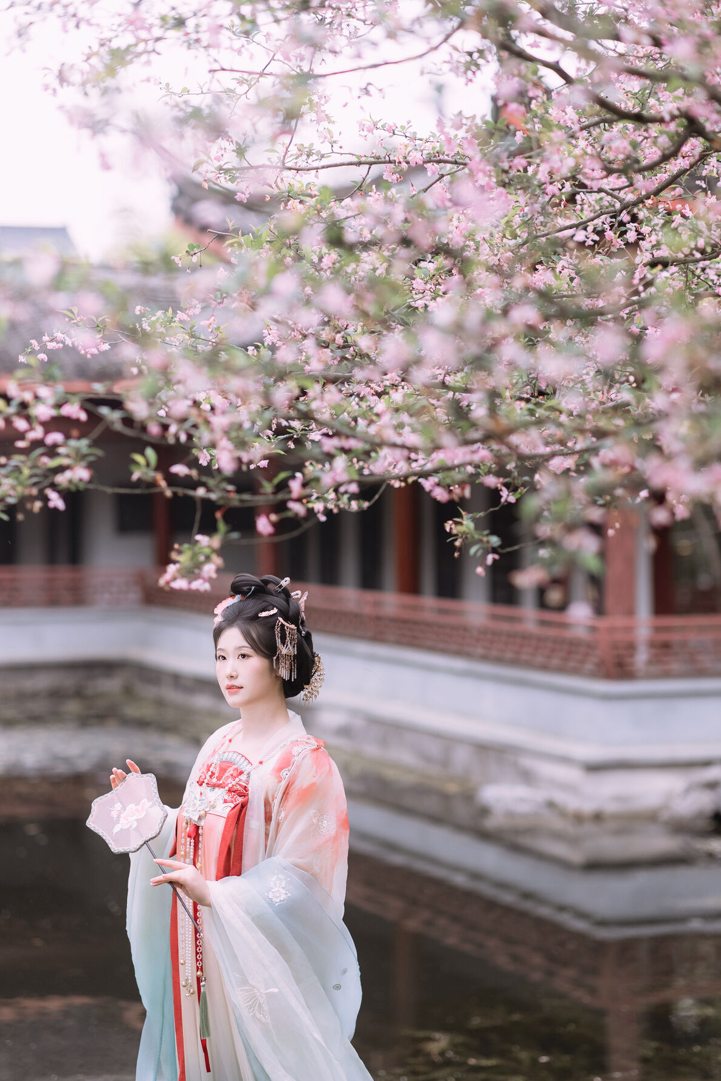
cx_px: 359
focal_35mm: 86
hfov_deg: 15.9
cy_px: 540
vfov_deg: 23.6
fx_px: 2583
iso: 250
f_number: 2
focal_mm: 85
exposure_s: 1/400
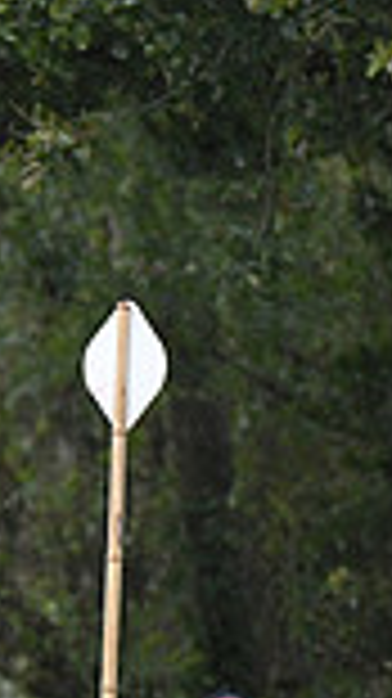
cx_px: -676
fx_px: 26172
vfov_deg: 1.5
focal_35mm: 1414
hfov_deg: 0.9
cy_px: 633
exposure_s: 1/1250
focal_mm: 240
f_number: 4.5
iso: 2000
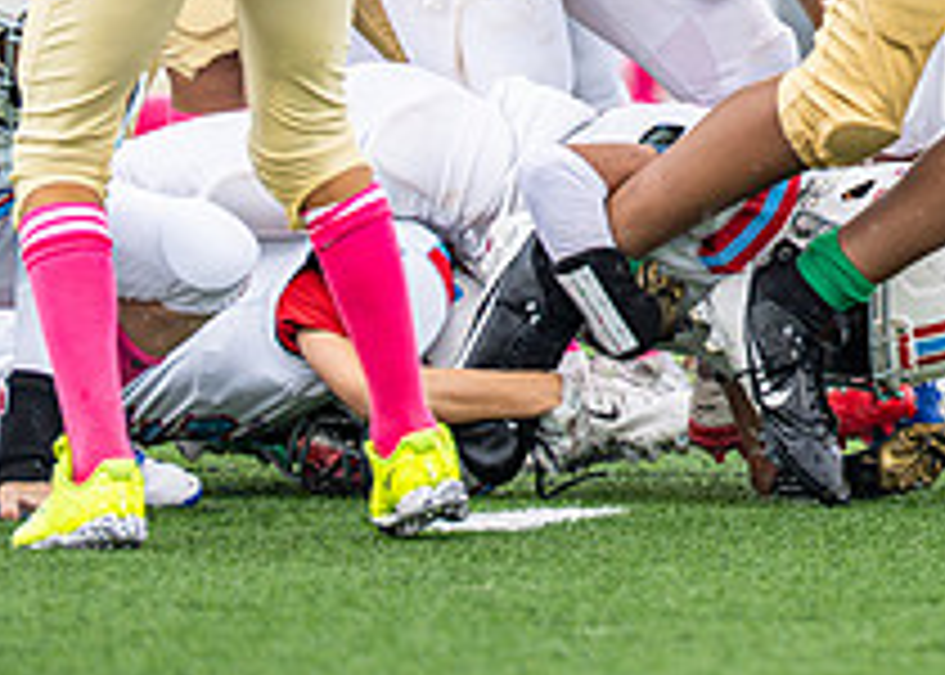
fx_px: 19056
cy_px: -279
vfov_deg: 2.0
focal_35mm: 710
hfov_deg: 2.8
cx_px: 1140
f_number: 2.8
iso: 400
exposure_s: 1/1000
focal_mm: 200
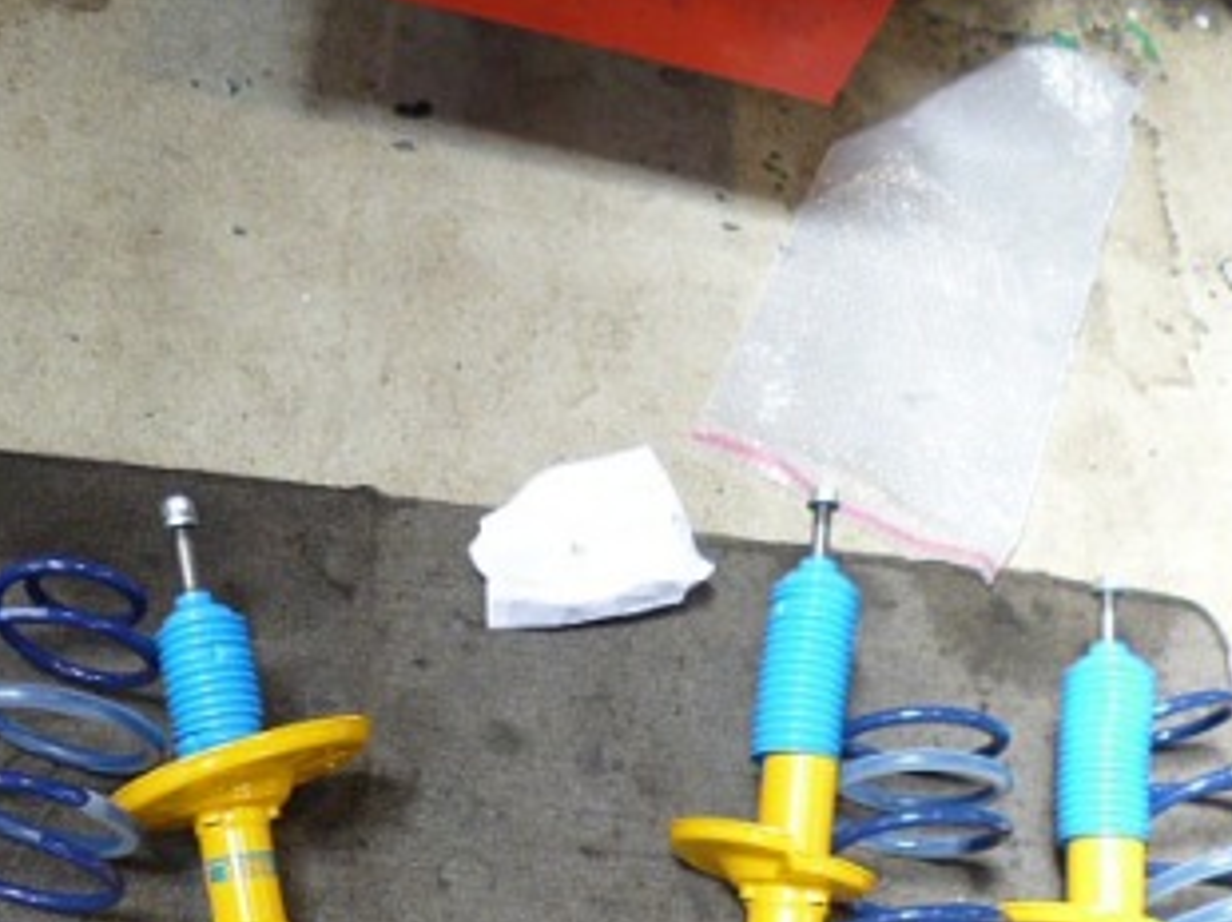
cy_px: 781
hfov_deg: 44.5
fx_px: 1458
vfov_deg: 33.7
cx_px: 326
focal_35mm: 41
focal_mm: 4.3
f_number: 2.5
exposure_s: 1/60
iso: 160
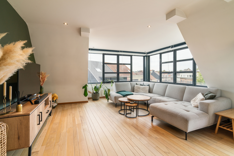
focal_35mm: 16
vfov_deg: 73.8
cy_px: 78
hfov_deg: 96.7
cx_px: 117
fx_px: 104
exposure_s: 1/5
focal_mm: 16
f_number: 11
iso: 250
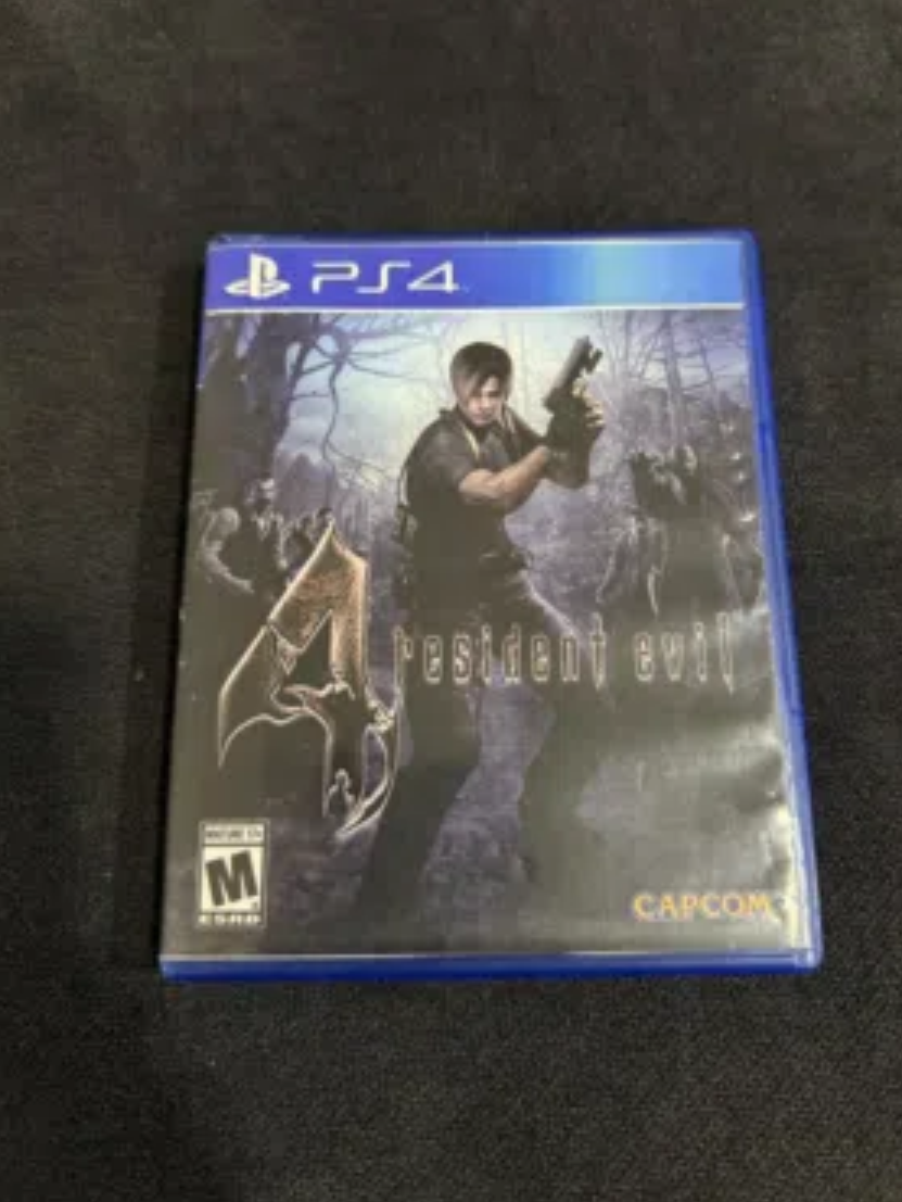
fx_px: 903
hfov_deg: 53.0
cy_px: 557
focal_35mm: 26
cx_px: 485
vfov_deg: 67.2
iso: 800
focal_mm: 6.76
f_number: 1.78
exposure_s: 1/45
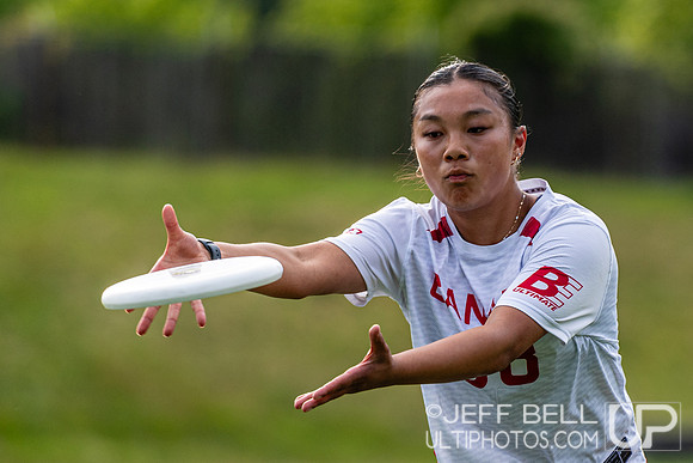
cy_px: 232
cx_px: 551
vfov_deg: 2.9
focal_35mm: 477
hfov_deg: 4.3
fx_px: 9190
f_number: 3.2
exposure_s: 1/1250
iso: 250
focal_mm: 200
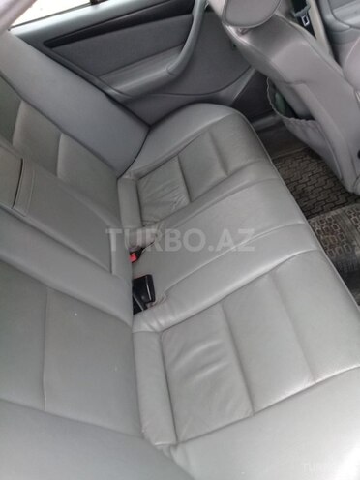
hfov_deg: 45.4
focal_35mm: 31
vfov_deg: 58.4
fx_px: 430
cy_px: 240
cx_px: 180
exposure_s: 1/33
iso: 50
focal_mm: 3.3
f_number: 2.2
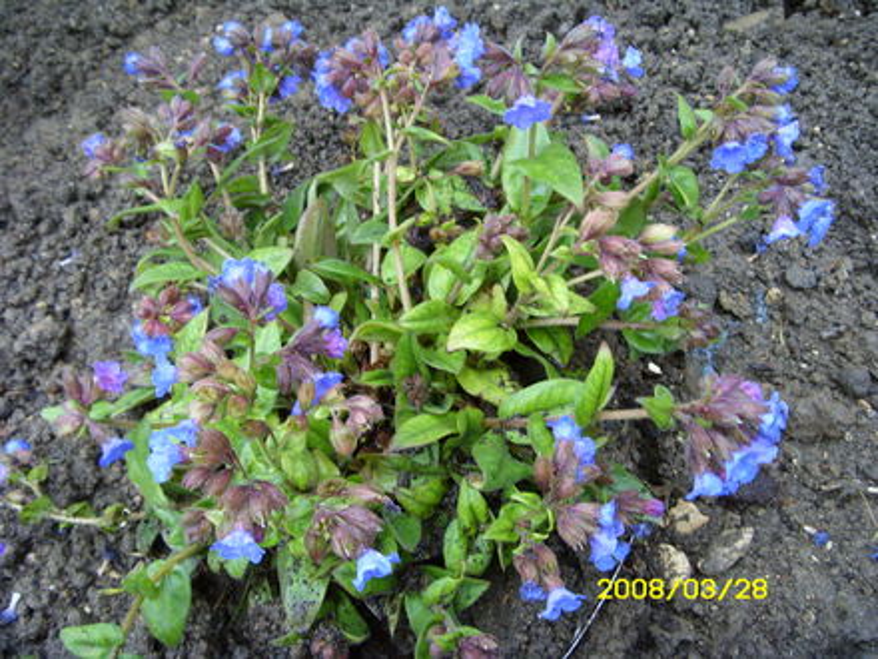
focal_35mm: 31
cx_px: 439
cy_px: 330
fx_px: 786
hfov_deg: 58.4
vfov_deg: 45.4
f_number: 3.5
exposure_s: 1/74
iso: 50
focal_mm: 6.3
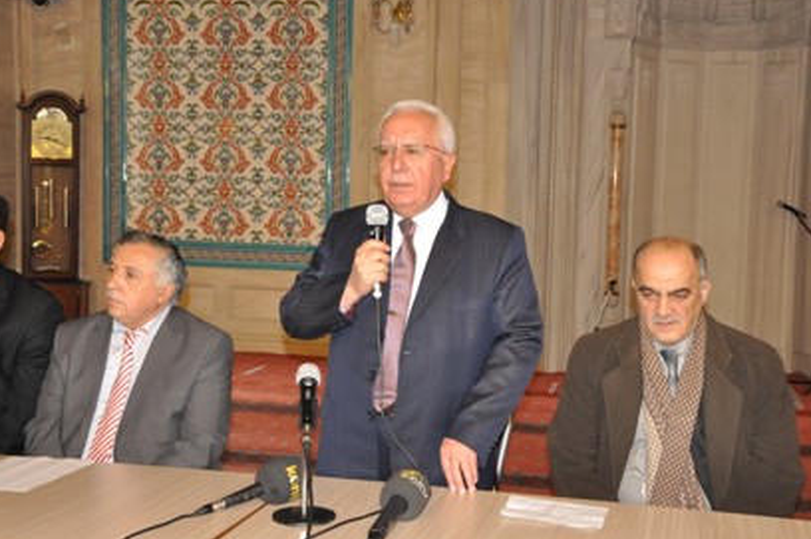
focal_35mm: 56
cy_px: 269
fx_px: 1260
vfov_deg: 24.1
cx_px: 429
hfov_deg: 35.7
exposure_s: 1/60
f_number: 5
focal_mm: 34
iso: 2000
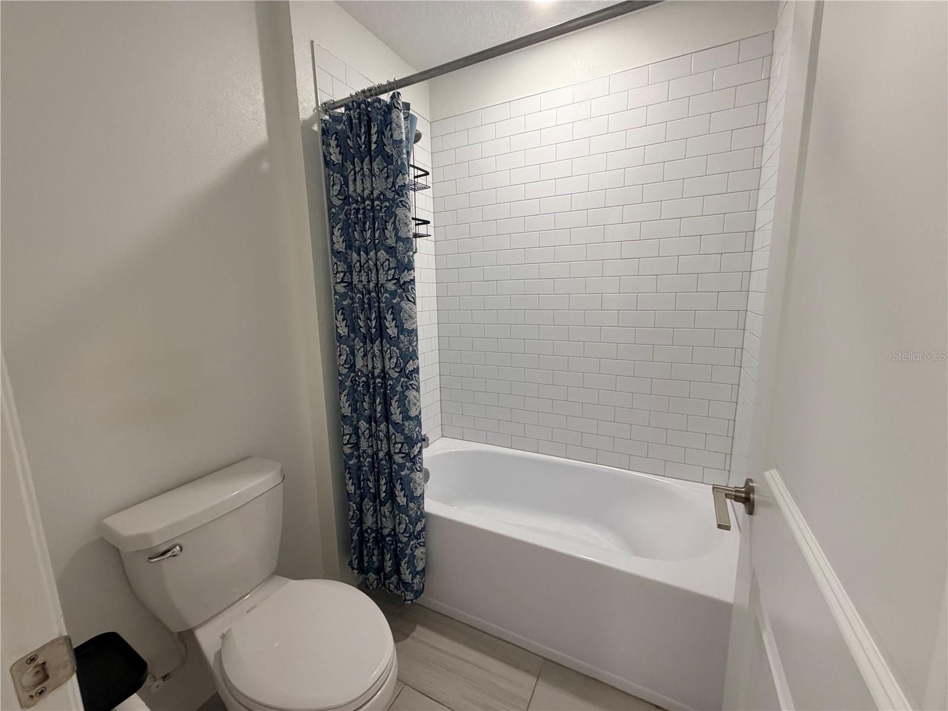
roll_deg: +1.4
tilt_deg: -8.2
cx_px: 474
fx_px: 383
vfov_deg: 85.7
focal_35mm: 14
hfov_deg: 102.1
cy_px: 356
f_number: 2.2
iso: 250
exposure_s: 1/120
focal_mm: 2.22
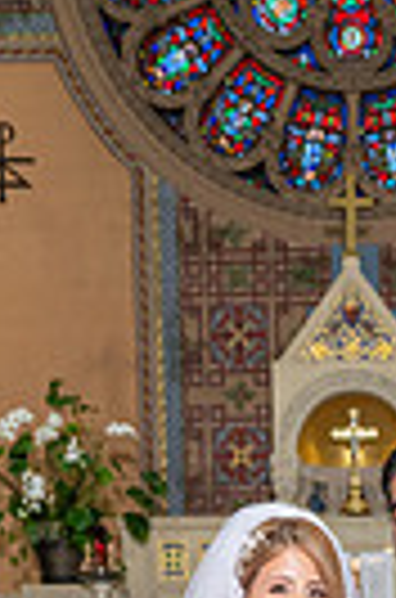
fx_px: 1576
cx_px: 369
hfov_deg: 14.2
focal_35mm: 95
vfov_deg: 18.1
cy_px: 998
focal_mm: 28
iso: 800
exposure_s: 1/200
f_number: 4
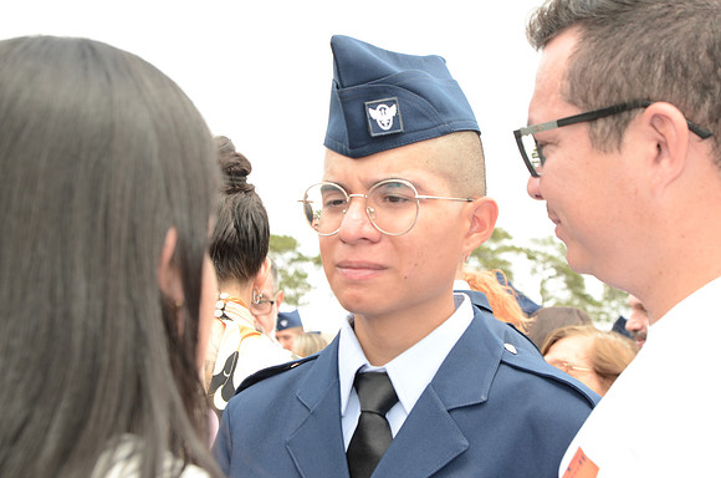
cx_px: 360
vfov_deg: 22.5
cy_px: 239
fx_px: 1199
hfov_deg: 33.5
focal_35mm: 60
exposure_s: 1/250
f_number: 6.3
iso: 320
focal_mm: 40
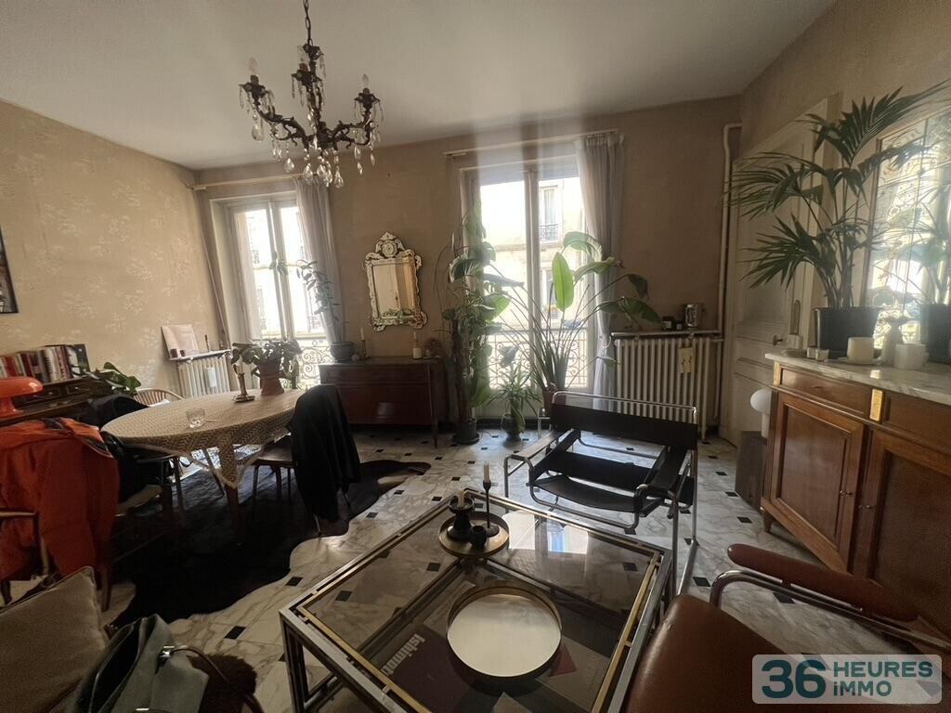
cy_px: 356
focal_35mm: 13
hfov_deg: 106.2
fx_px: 357
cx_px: 476
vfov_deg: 89.9
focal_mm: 1.57
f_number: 1.8
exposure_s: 1/99
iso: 250
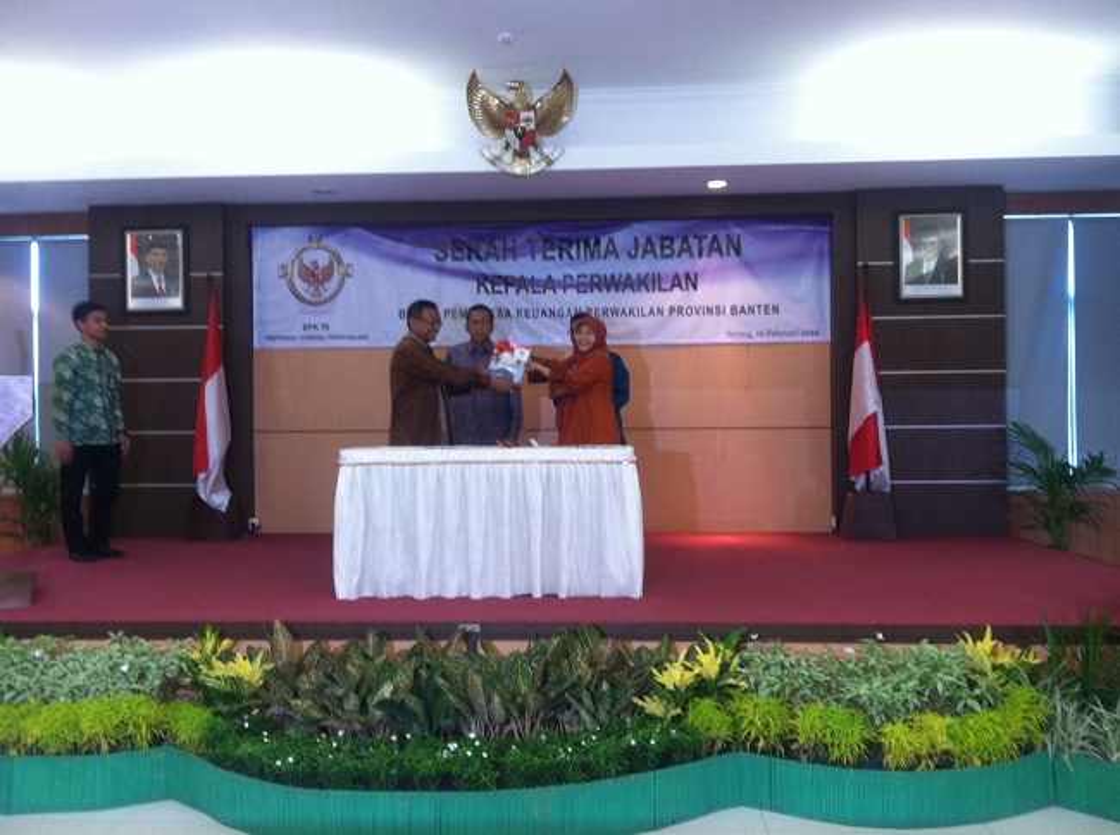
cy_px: 418
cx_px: 560
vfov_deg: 40.6
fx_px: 1130
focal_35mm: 35
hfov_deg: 52.7
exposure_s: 1/15
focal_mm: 3.85
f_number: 2.8
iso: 160
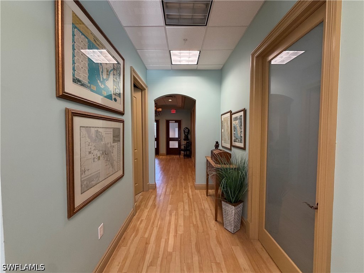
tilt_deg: -3.4
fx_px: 147
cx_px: 182
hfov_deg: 102.1
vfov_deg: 85.7
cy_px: 136
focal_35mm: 14
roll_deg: +0.3
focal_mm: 2.22
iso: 200
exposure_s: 1/60
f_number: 2.2
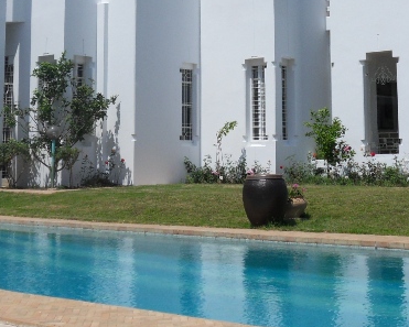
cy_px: 47
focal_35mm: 69
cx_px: 267
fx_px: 835
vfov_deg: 21.8
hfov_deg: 27.4
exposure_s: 1/500
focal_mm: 5.6
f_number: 8.2
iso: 80
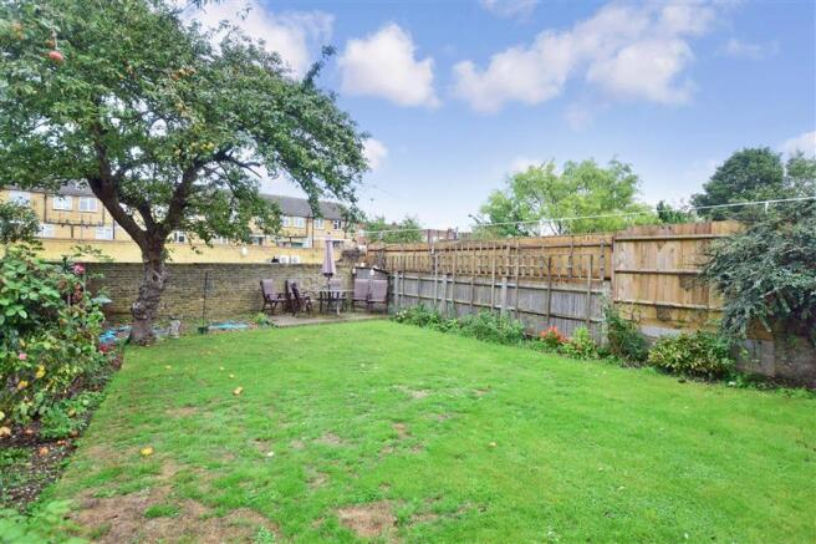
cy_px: 272
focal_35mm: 15
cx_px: 408
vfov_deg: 77.3
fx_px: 340
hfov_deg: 100.4
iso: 100
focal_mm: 10
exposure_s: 1/125
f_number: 5.6
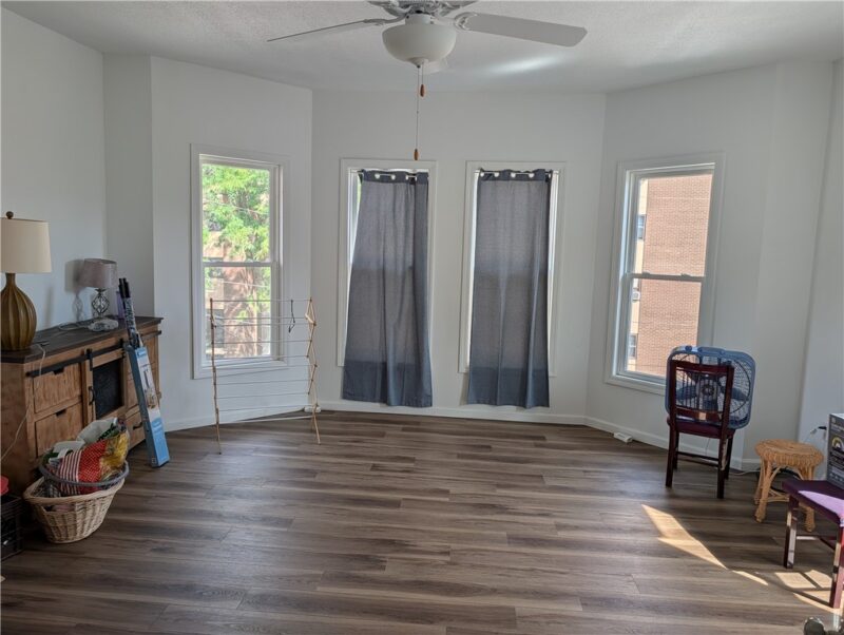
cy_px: 318
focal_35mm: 24
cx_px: 422
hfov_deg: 71.5
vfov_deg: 56.9
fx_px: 586
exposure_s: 1/1127
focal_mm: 6.9
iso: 35
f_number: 1.68
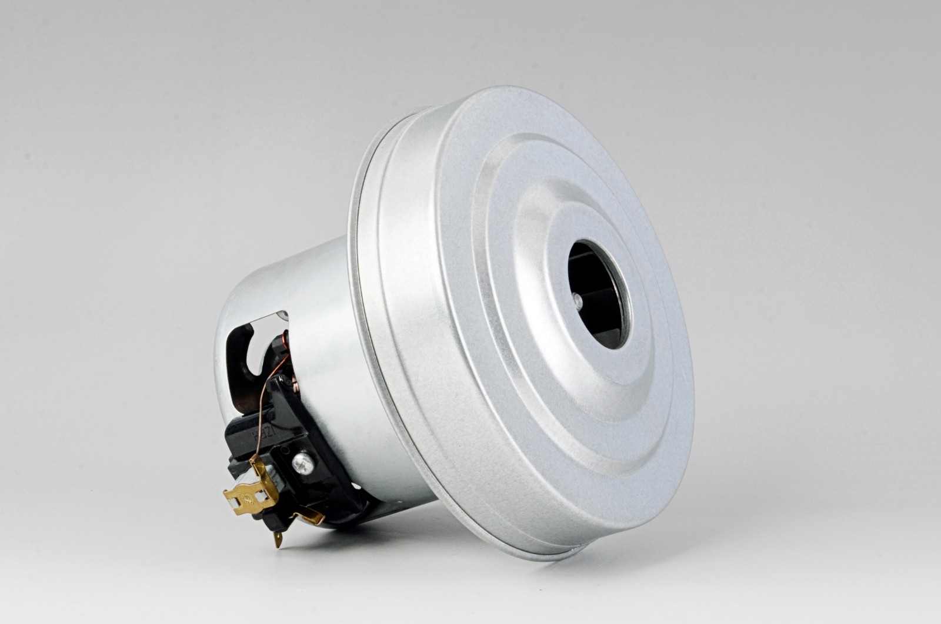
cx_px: 470
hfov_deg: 28.1
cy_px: 312
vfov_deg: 18.9
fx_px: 1879
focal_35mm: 72
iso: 200
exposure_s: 1/80
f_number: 20
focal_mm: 48
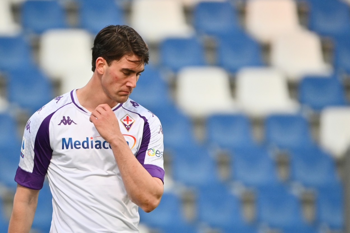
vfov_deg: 2.5
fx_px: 5346
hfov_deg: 3.7
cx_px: 175
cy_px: 116
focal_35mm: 550
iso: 2500
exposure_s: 1/1250
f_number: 5.6
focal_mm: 550
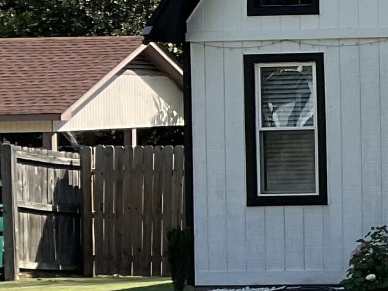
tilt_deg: +0.8
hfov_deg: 11.8
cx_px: 909
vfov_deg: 10.7
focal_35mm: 138
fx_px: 1547
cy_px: 80
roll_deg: +1.3
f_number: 1.8
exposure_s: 1/1626
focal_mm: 3
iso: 16
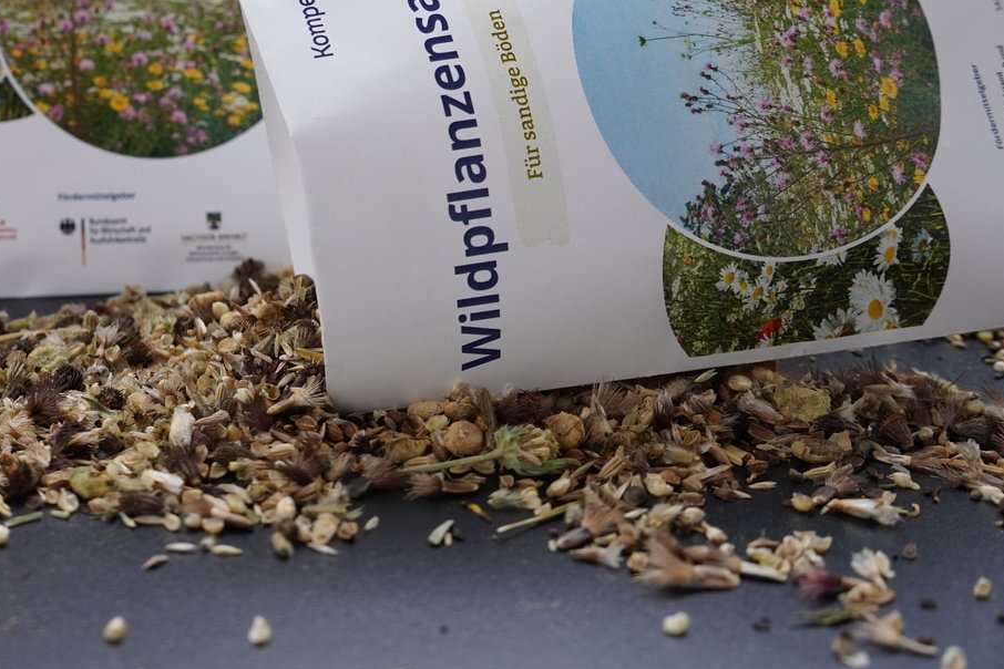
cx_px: 163
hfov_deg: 32.2
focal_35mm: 60
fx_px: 1675
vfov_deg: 22.2
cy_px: 119
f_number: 5.6
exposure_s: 1/40
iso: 320
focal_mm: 22.4
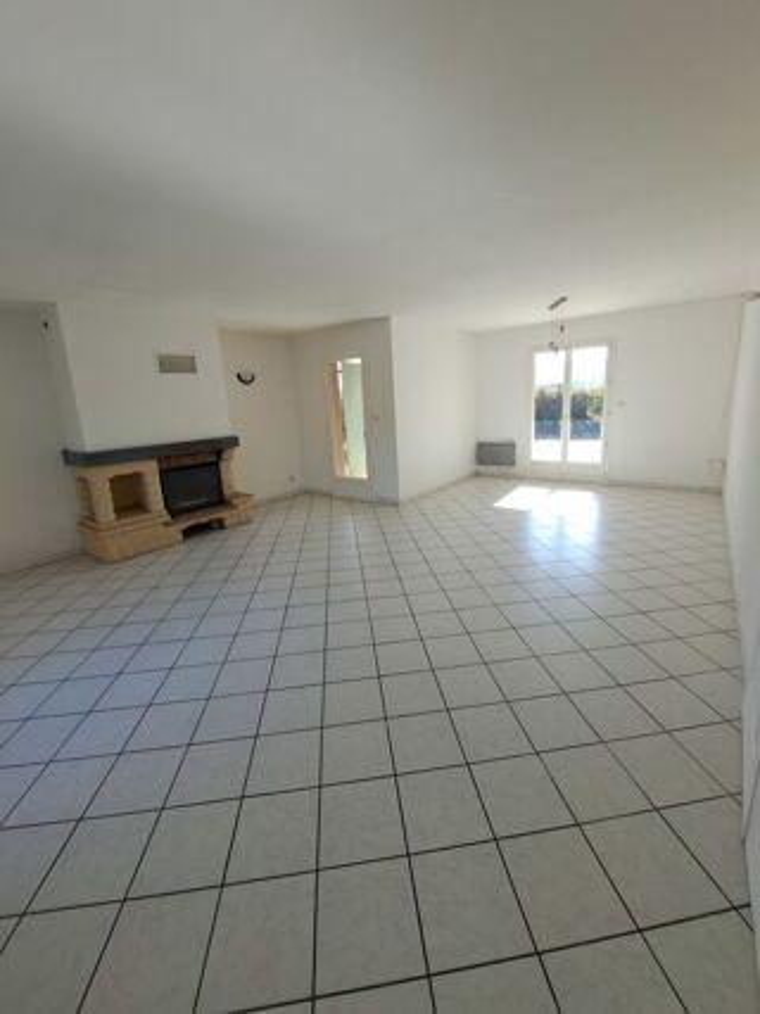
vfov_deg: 106.2
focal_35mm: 13
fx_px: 381
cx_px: 380
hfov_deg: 89.9
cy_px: 507
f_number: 2.2
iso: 50
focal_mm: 1.74
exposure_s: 1/100
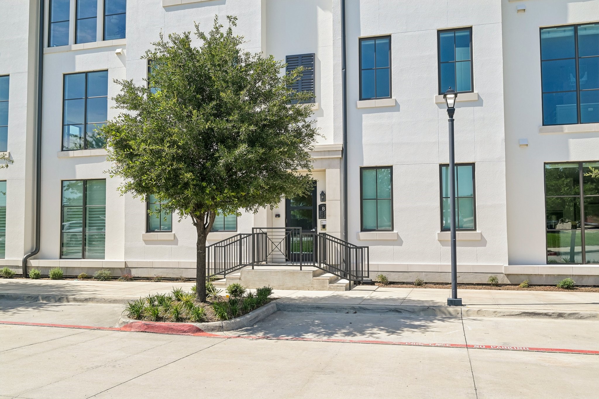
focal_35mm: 30
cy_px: 200
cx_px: 300
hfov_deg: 61.9
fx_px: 499
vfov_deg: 43.6
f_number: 8
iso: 400
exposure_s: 1/1000
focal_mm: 30
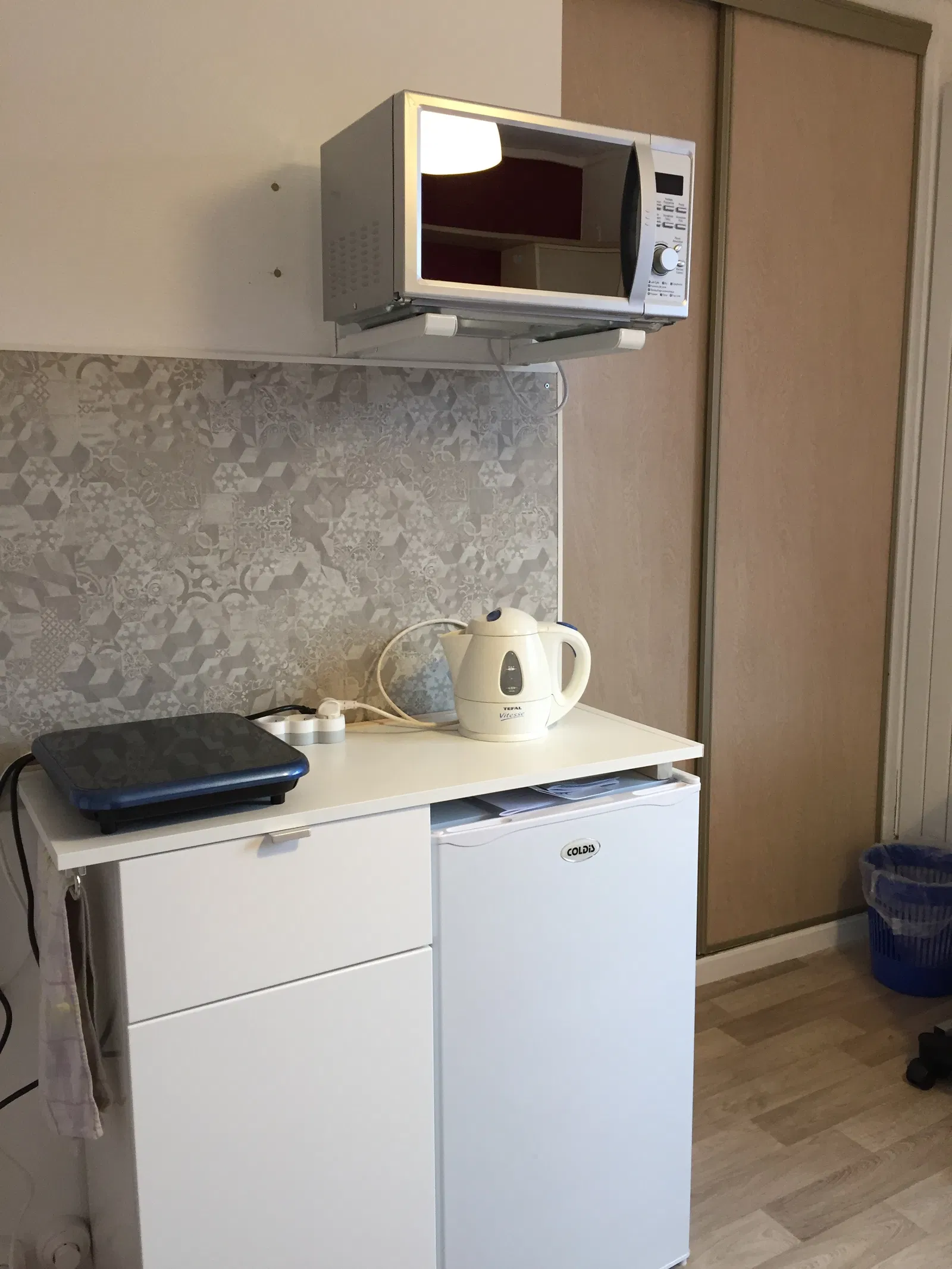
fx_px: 1063
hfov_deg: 48.2
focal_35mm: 29
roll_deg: +0.6
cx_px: 476
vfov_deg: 61.7
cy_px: 634
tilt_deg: -9.6
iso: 64
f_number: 2.2
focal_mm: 4.15
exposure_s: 1/33
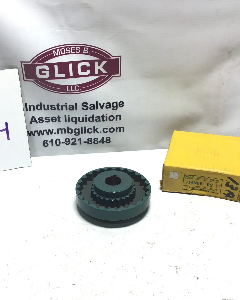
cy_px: 151
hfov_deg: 36.4
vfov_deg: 44.8
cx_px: 100
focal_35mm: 41
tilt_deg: -29.4
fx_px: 364
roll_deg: +1.4
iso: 25
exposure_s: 1/120
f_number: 2.4
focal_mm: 3.3
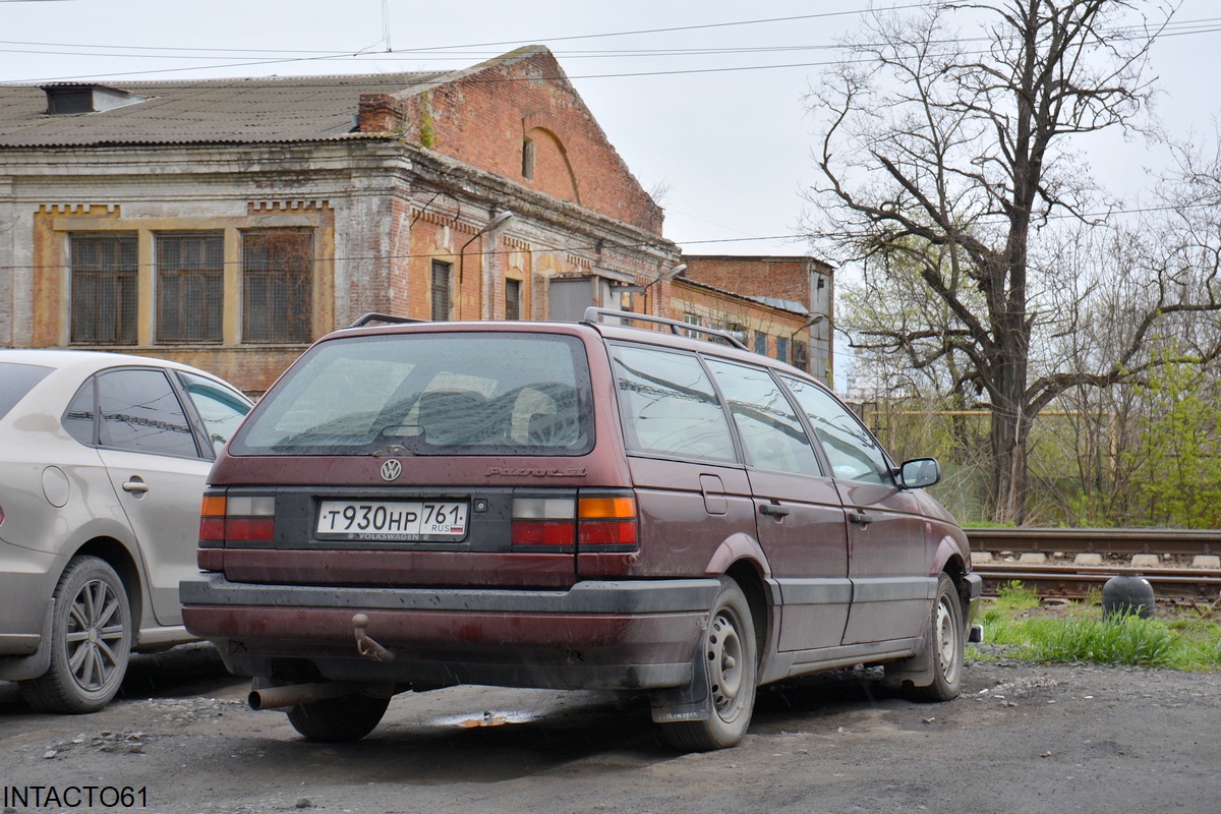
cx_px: 610
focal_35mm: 66
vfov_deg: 20.6
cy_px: 407
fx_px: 2238
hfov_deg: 30.5
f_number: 7.1
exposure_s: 1/200
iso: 200
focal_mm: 44
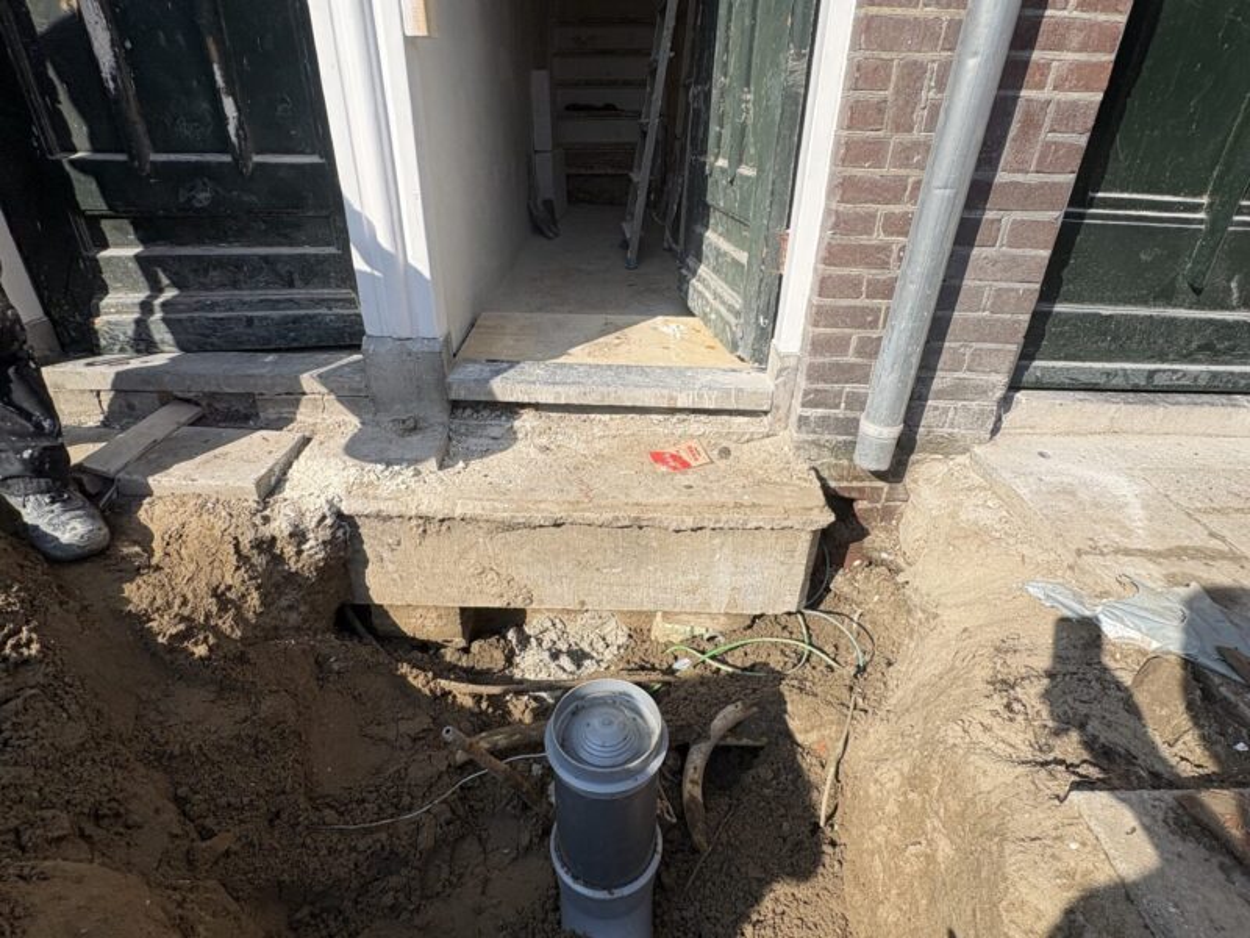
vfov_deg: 85.7
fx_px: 506
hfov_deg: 102.1
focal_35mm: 14
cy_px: 469
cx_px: 625
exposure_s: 1/2146
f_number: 2.2
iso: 50
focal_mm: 2.22
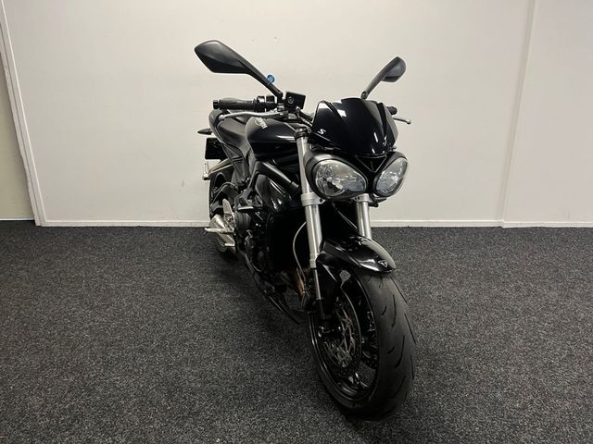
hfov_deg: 67.3
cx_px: 296
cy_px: 222
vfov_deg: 53.1
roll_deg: +1.2
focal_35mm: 26
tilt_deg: -19.2
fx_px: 445
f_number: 1.6
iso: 125
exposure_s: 1/50
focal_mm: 5.1
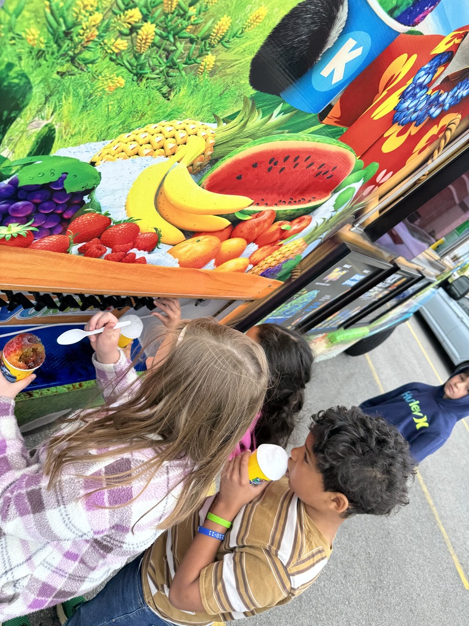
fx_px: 434
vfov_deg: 71.6
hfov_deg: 56.8
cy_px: 313
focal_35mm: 24
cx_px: 234
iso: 80
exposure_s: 1/2041
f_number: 1.78
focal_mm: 6.76
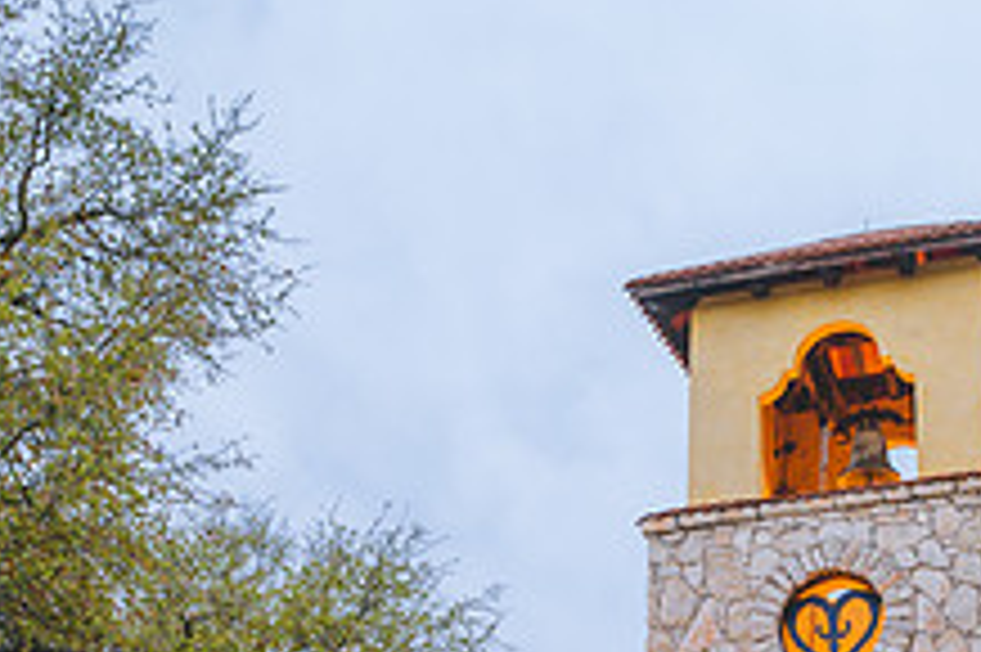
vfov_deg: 19.8
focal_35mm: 64
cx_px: 760
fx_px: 1743
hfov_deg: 30.8
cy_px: 809
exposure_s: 1/200
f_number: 2.8
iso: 500
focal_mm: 24
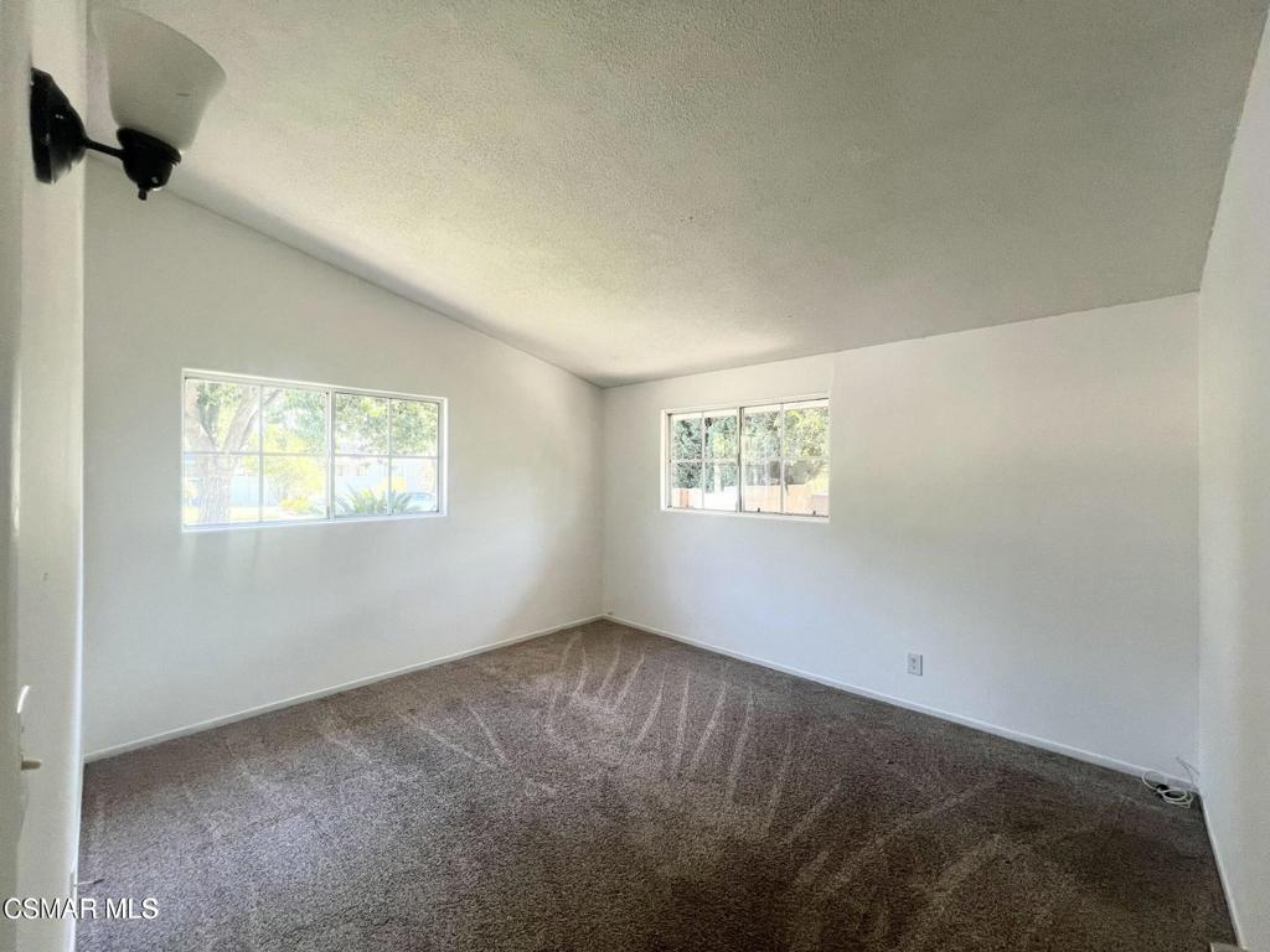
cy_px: 476
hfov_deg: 106.2
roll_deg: -0.4
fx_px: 477
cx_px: 635
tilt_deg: -0.6
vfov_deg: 89.9
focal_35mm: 13
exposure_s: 1/99
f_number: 1.8
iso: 100
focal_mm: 1.57
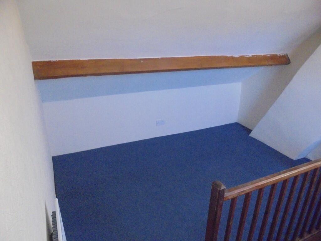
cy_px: 120
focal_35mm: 26
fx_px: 241
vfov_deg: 53.1
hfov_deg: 67.3
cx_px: 160
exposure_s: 1/60
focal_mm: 4.6
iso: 800
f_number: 3.5
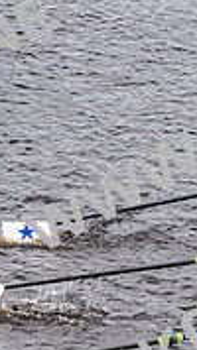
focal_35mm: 535
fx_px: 4973
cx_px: 266
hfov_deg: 2.3
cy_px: 255
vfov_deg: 4.0
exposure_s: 1/2000
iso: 250
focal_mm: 157
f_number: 2.8
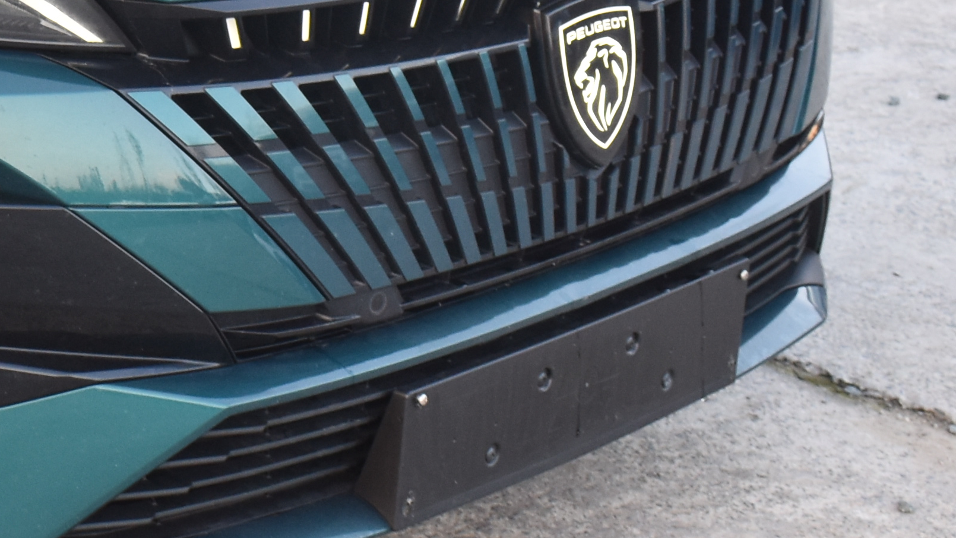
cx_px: -526
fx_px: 3117
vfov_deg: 9.8
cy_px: -26
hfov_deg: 15.9
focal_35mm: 123
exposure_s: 1/100
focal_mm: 21
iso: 400
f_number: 5
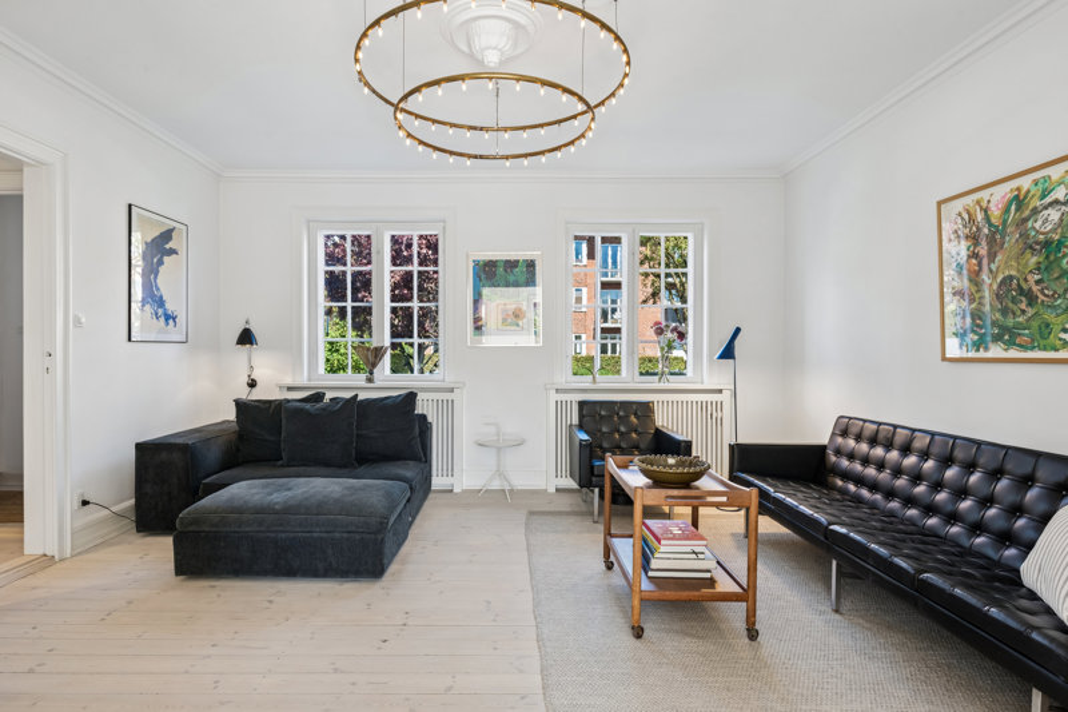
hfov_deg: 86.9
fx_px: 564
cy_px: 356
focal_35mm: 19
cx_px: 534
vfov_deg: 64.5
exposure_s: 1/10
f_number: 9
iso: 160
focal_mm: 19
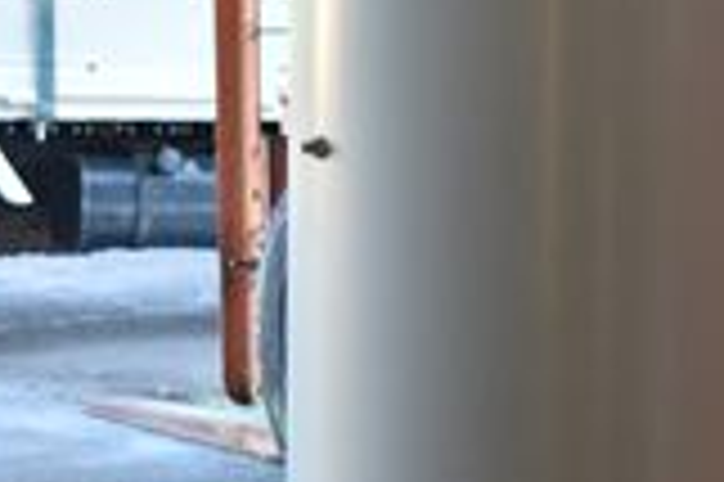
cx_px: 558
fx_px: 5154
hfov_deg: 8.0
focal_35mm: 257
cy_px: 221
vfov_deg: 5.3
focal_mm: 55
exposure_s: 1/125
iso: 1250
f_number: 6.3
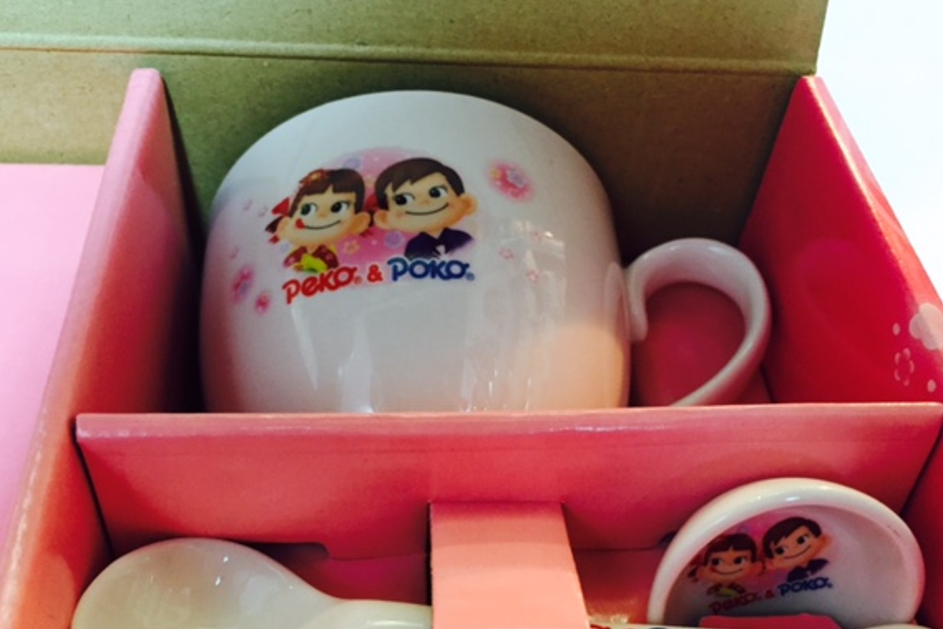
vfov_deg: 38.7
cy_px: 387
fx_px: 891
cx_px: 505
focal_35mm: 34
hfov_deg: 55.7
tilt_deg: -46.7
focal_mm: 4.15
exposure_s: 1/33
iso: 250
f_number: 2.2
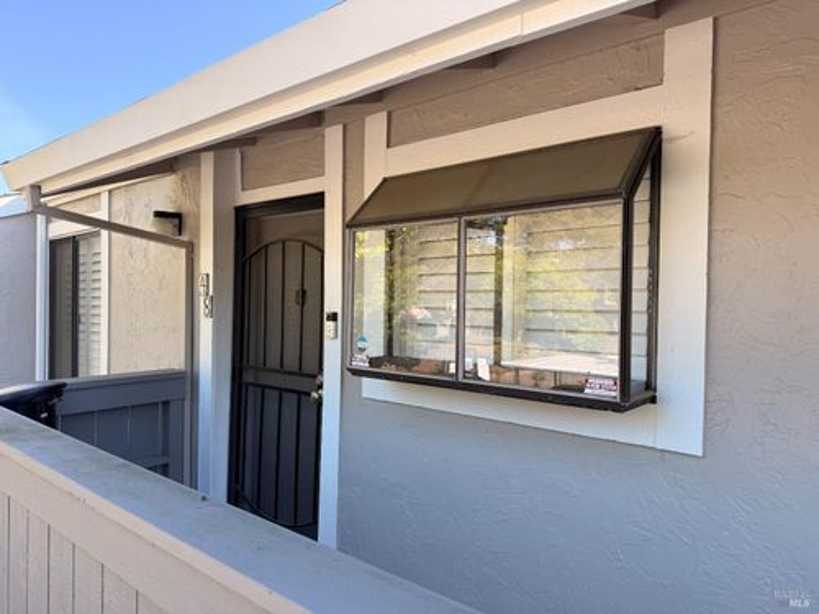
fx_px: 568
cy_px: 307
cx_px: 410
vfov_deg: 56.8
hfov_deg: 71.6
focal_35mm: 24
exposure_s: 1/772
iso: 100
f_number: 1.78
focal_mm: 6.76
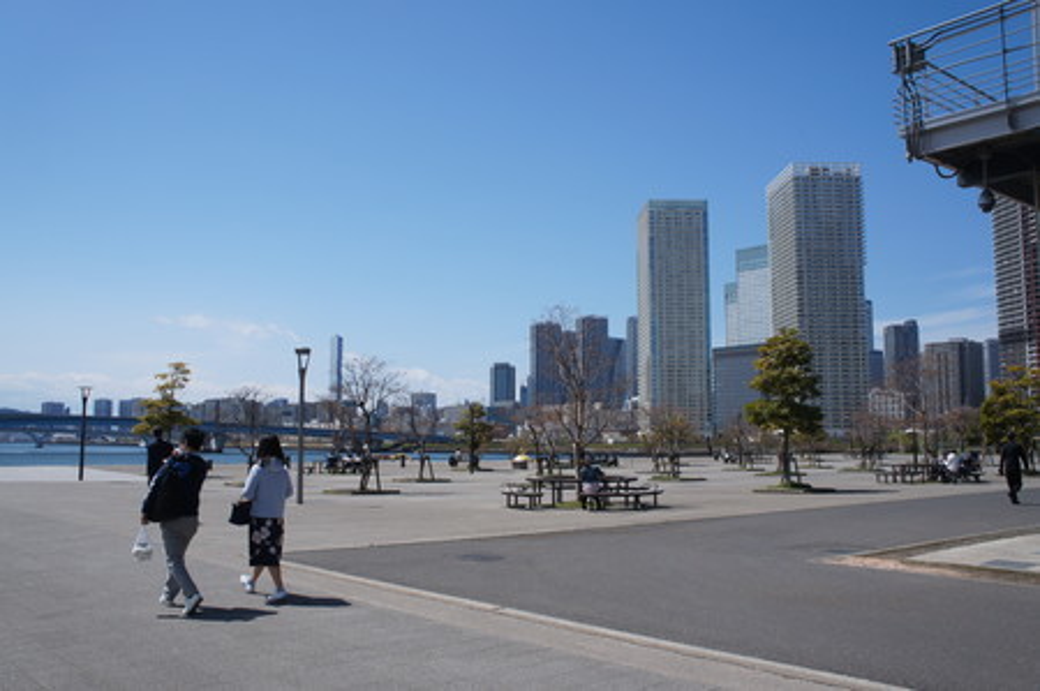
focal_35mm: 32
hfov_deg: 59.5
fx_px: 909
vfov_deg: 41.6
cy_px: 346
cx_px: 520
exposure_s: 1/800
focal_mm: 21
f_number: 8
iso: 200
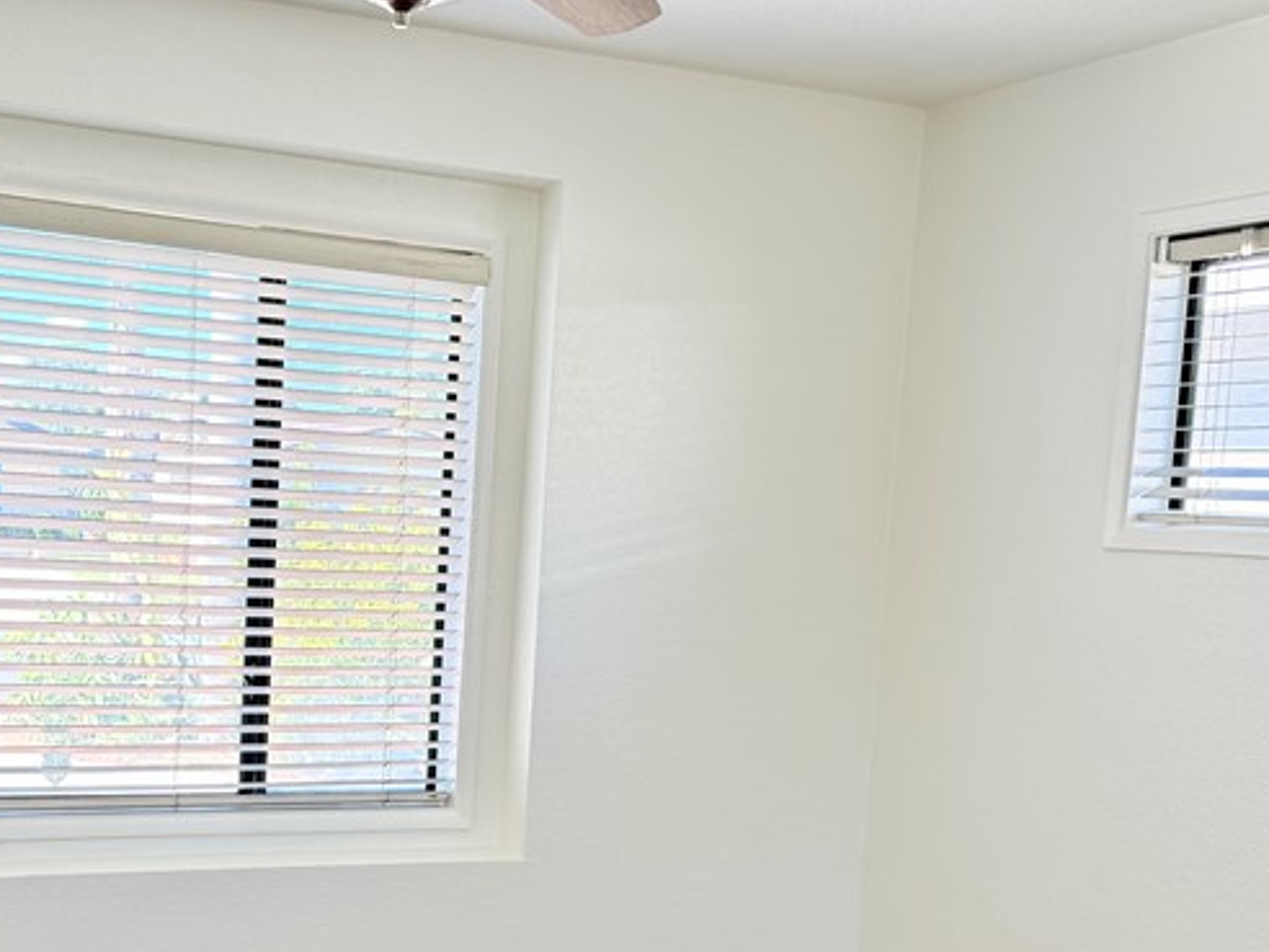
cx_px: 459
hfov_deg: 37.9
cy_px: 679
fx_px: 1833
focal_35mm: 50
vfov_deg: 28.8
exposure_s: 1/247
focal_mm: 6.76
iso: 100
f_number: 1.78
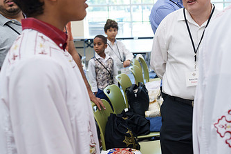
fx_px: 424
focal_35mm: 66
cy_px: 66
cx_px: 179
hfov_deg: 29.9
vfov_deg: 20.6
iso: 1600
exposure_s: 1/160
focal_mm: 38
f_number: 3.5
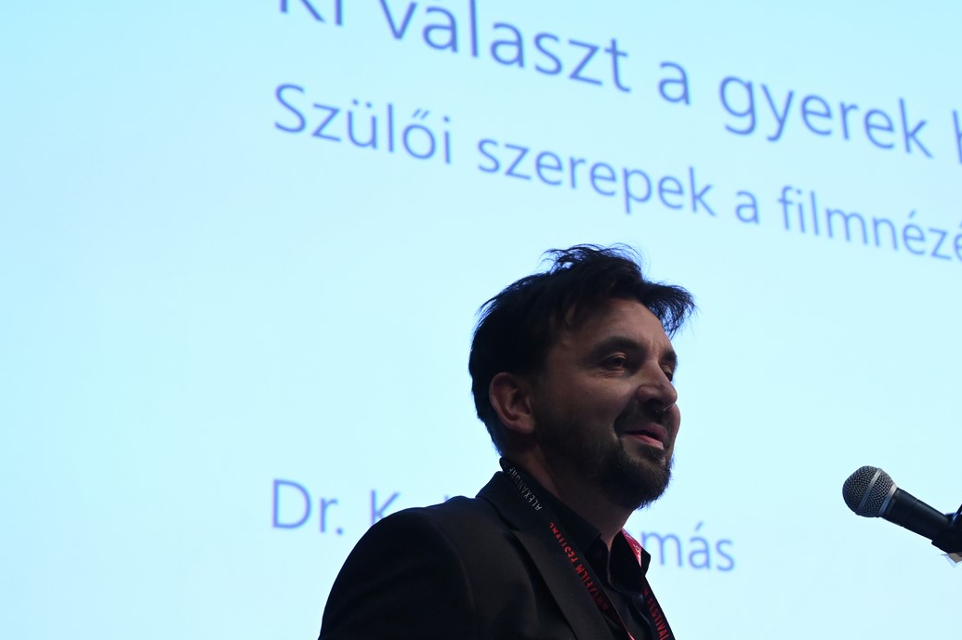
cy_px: 418
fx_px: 1816
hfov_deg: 29.4
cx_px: 652
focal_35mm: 68
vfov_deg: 19.9
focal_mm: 44
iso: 6400
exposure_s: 1/160
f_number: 4
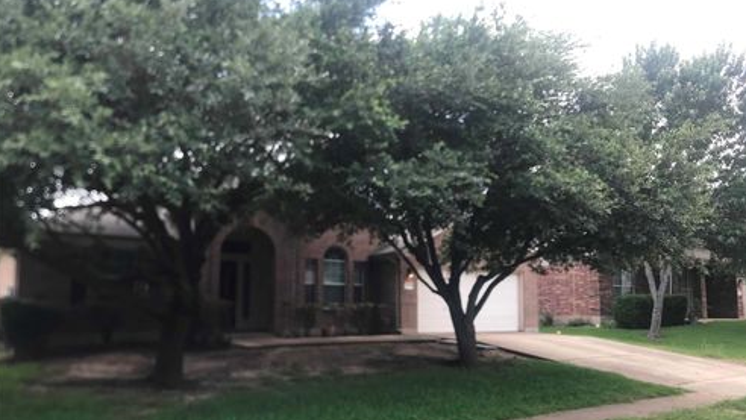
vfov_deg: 37.7
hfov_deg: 62.6
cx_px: 371
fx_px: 613
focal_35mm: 31
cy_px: 252
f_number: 1.8
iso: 20
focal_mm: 3.99
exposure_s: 1/352
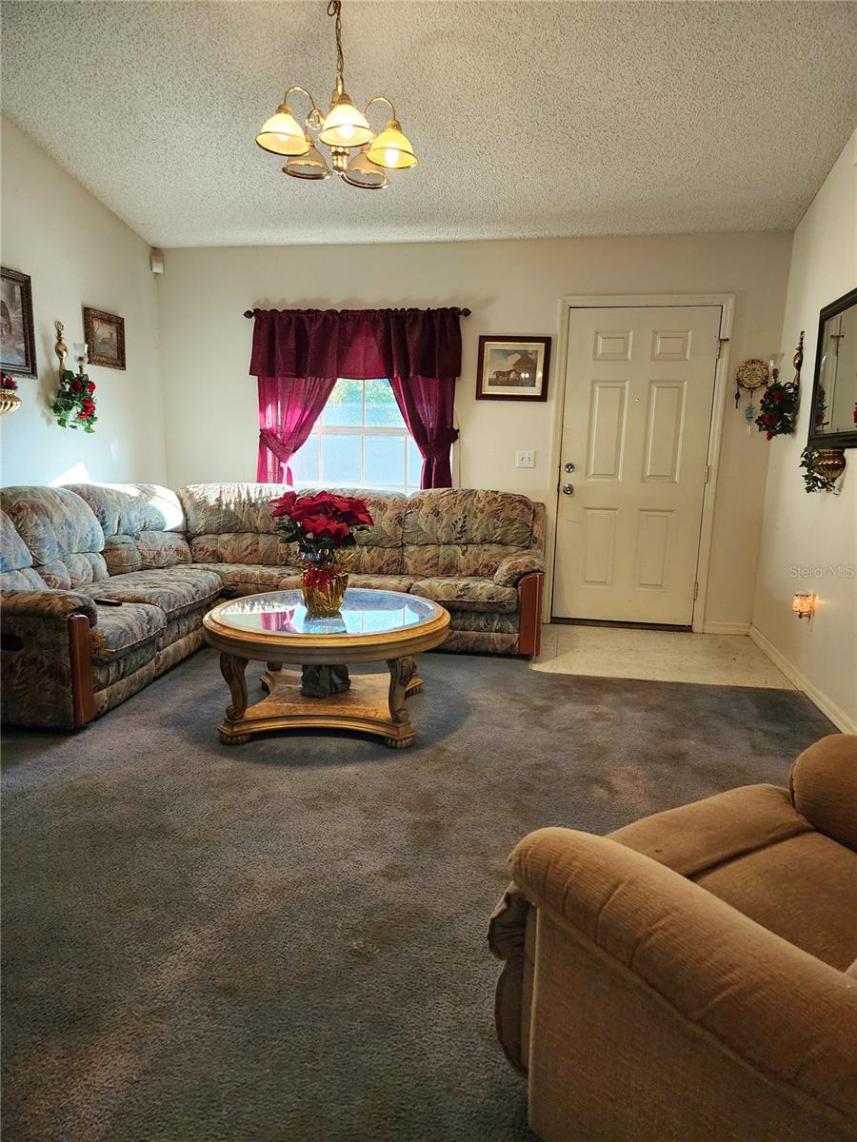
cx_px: 428
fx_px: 759
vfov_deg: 73.9
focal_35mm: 23
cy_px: 571
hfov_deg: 58.9
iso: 250
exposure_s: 1/120
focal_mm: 6.4
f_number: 1.8
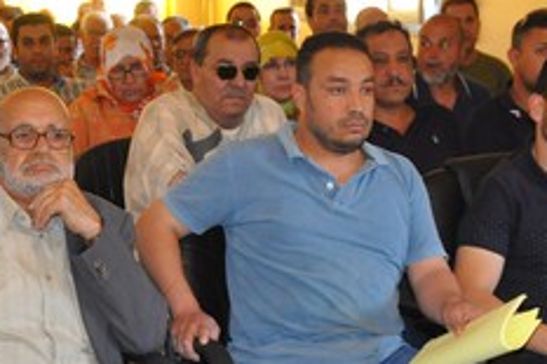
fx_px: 1190
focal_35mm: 78
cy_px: 175
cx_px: 284
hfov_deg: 25.9
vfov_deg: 17.4
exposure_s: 1/60
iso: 800
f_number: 3.5
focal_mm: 19
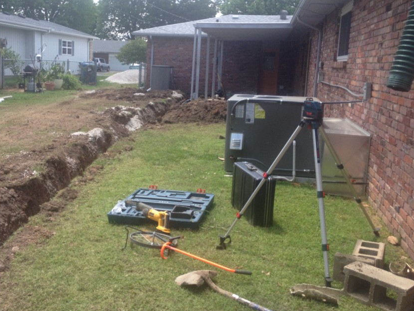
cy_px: 129
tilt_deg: -9.7
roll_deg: -2.0
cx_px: 184
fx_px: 514
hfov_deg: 43.8
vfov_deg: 33.5
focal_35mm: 43
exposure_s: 1/431
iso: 50
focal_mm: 4.28
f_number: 2.4
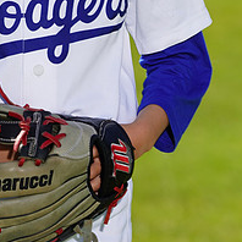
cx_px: 35
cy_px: -68
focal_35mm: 601
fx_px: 4754
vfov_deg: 2.9
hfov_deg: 2.9
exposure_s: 1/250
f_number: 8
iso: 100
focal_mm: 241
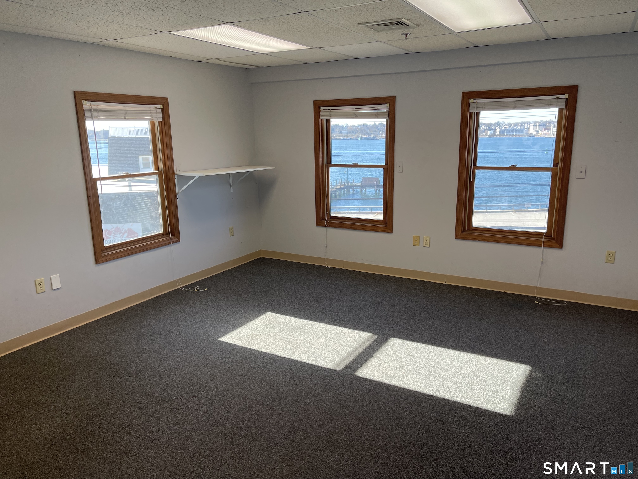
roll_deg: +0.7
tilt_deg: -12.2
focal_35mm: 25
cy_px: 240
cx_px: 319
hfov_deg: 69.4
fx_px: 461
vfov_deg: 54.9
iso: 32
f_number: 1.6
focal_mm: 5.1
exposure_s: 1/165
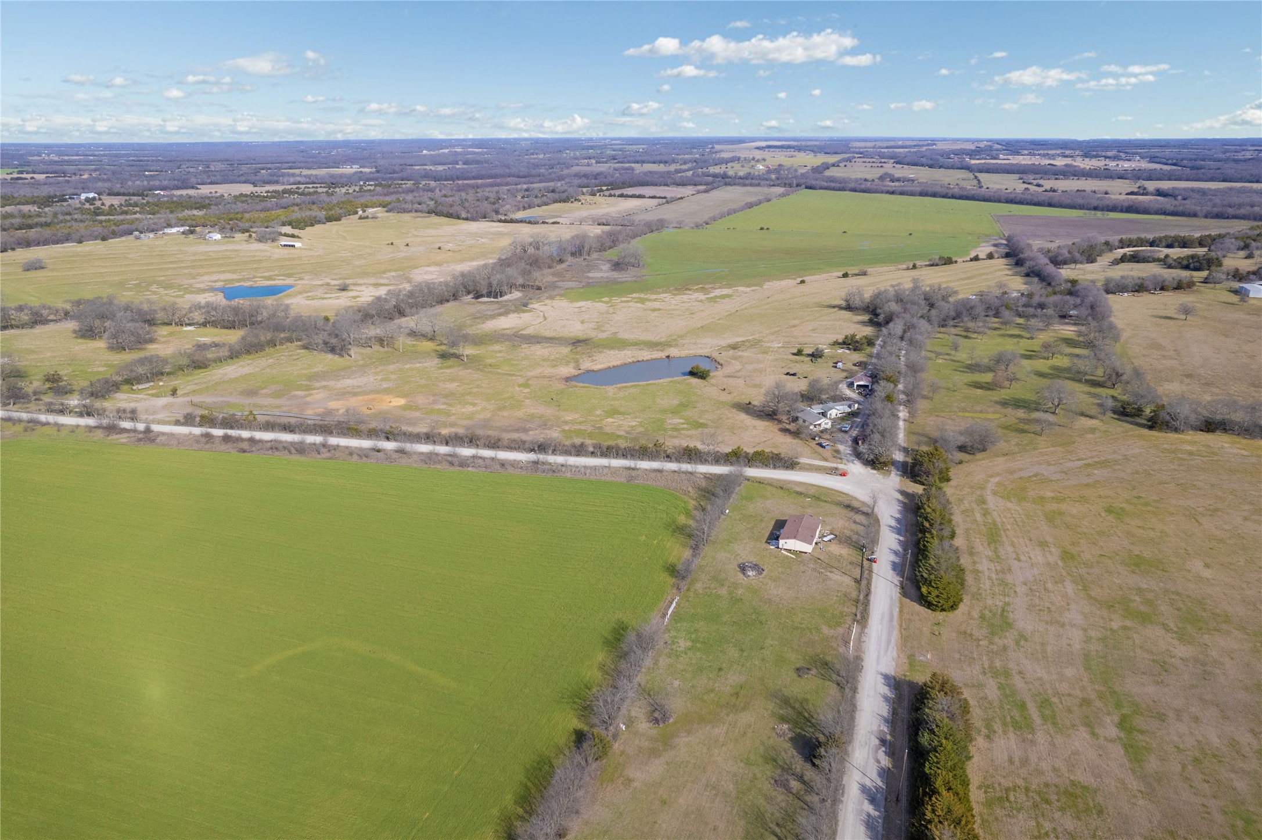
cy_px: 420
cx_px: 631
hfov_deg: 78.6
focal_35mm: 22
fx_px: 771
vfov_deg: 57.2
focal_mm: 8.38
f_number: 2.8
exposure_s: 1/800
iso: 200
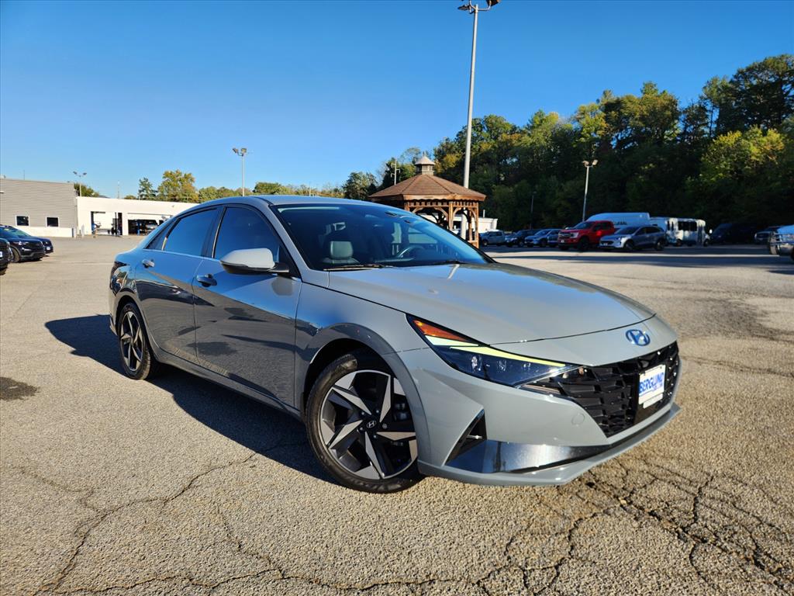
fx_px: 528
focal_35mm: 23
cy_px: 298
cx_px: 397
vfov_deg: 58.9
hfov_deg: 73.9
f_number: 1.8
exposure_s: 1/1050
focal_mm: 5.4
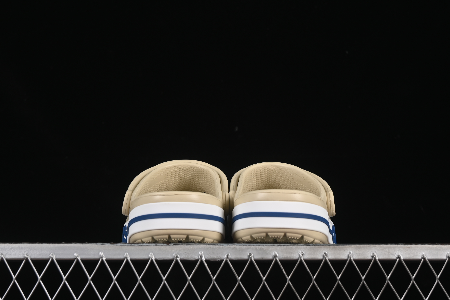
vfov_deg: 18.2
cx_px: 225
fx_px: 937
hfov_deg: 27.0
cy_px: 150
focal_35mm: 75
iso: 160
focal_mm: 50
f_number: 8
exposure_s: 1/60
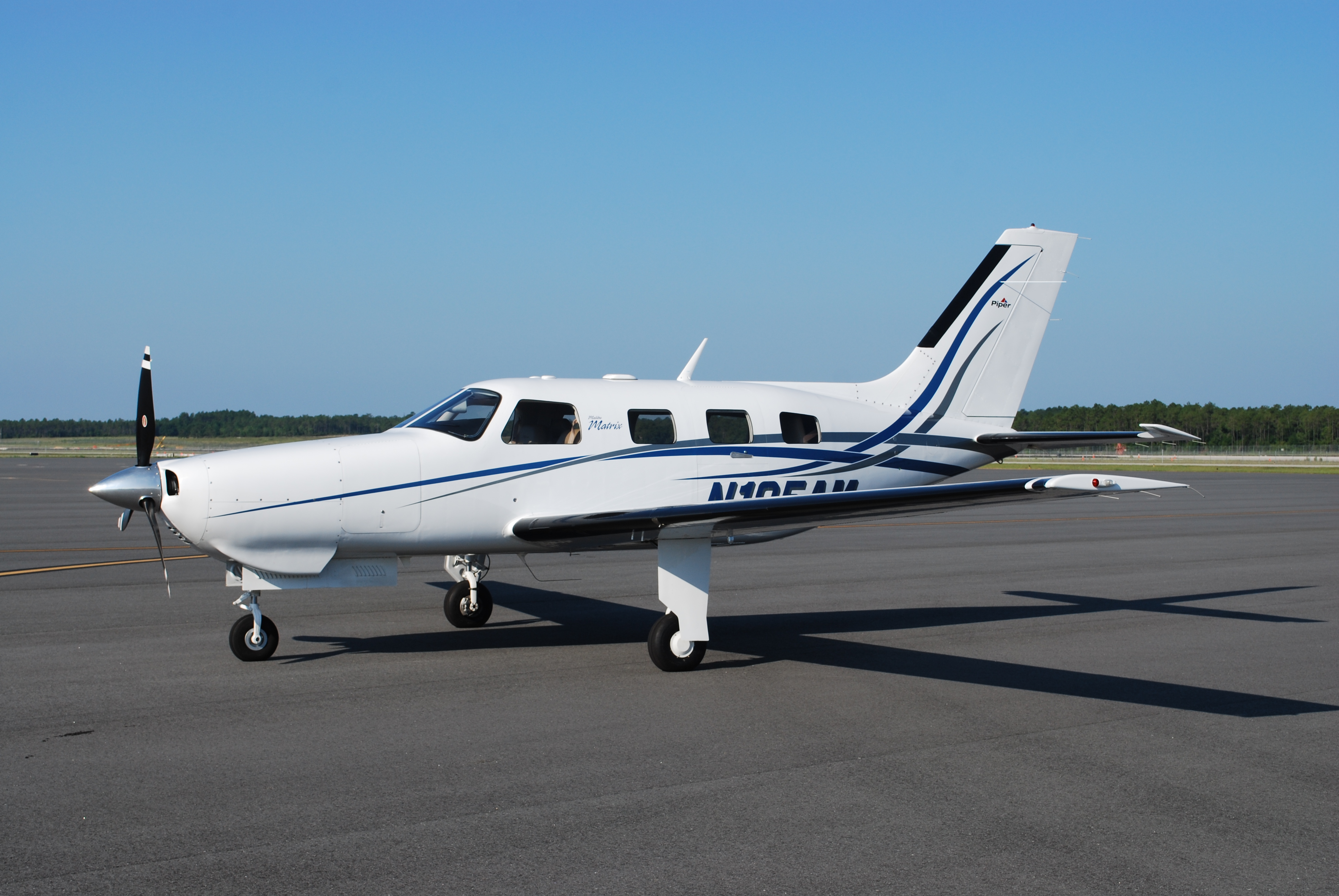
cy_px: 448
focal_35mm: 52
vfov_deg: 25.8
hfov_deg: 37.8
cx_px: 670
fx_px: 1955
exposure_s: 1/250
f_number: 8
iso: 100
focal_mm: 35
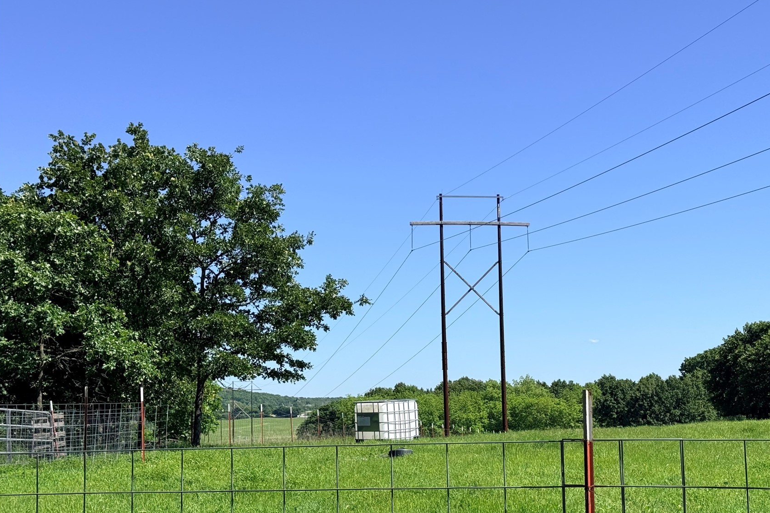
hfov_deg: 35.0
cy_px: 313
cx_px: 437
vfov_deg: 23.7
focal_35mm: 57
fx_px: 1219
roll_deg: +2.8
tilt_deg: +4.3
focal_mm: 6.76
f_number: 1.78
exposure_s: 1/4878
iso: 64
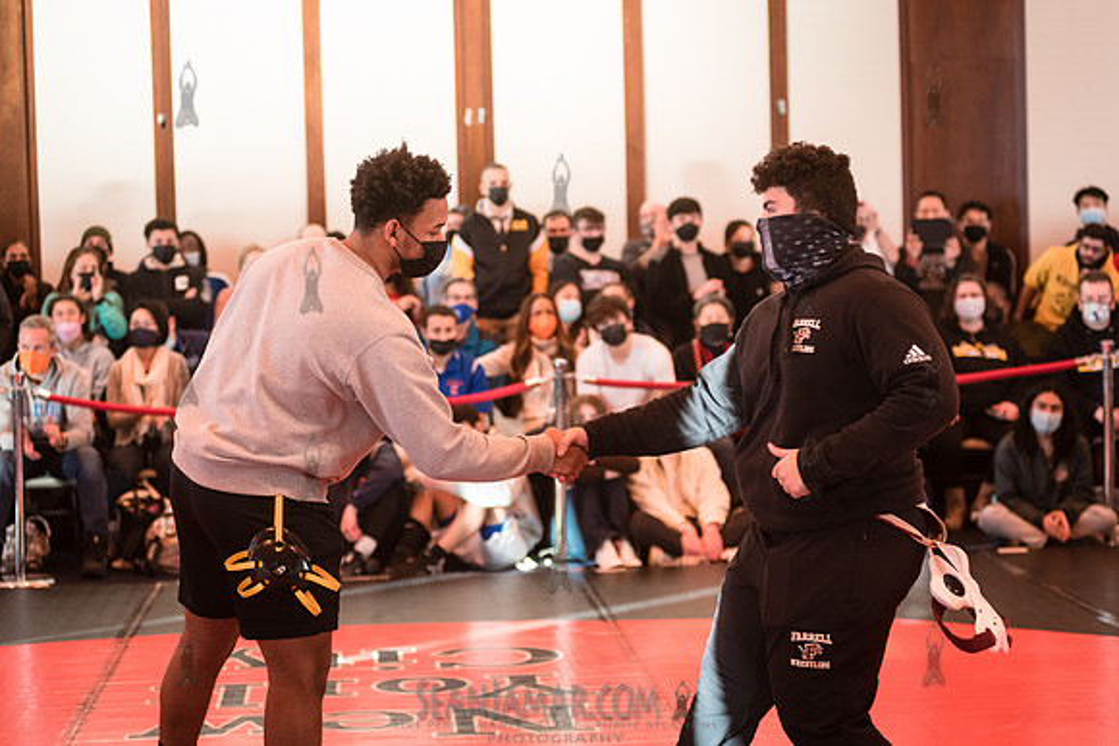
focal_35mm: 80
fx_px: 2487
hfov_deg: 25.4
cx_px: 560
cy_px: 373
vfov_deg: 17.1
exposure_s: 1/400
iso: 3200
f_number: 3.5
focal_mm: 80
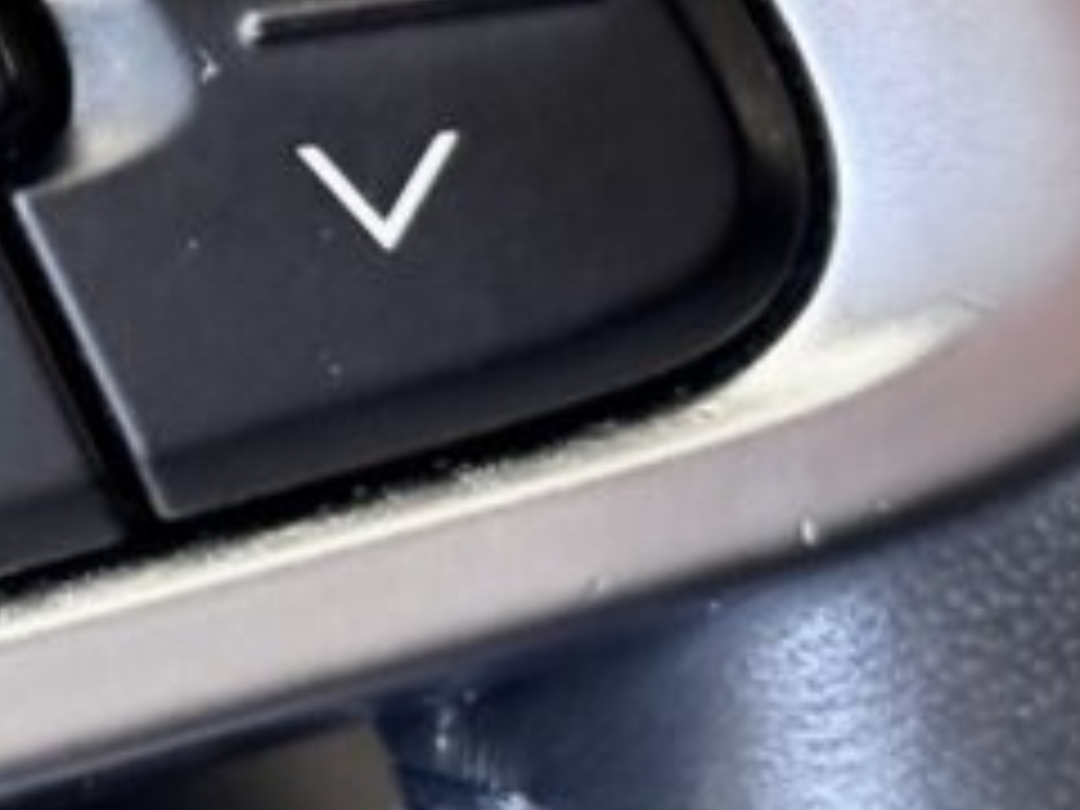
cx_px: -657
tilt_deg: -35.8
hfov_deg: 9.3
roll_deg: -2.2
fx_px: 6396
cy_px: -4
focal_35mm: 205
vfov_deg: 7.2
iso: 500
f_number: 1.78
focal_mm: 6.76
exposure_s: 1/31
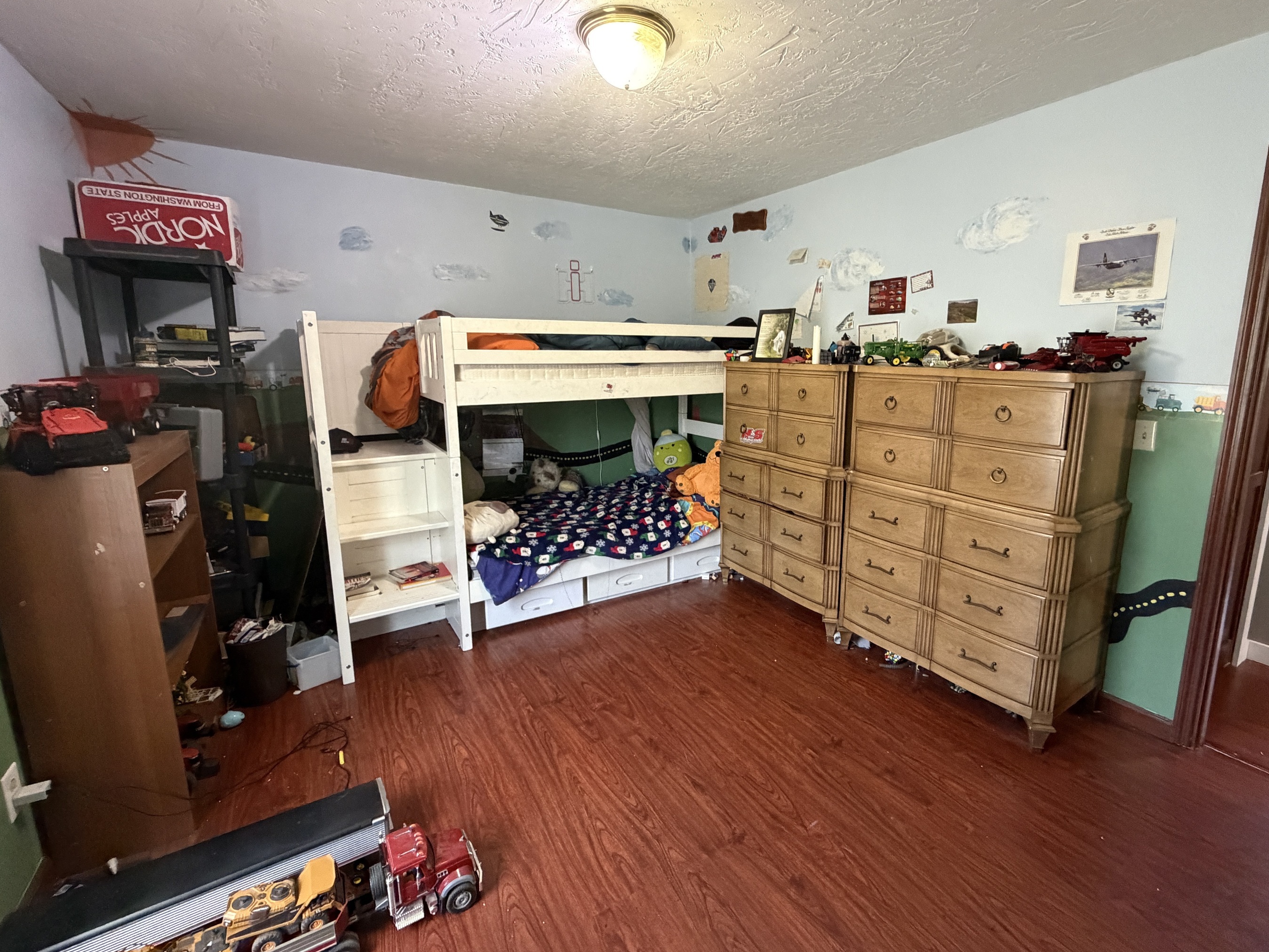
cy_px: 455
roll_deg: -0.6
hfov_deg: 94.2
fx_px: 587
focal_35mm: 16
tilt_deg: -9.6
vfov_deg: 78.1
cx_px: 702
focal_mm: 2.22
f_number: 2.2
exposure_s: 1/60
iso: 800
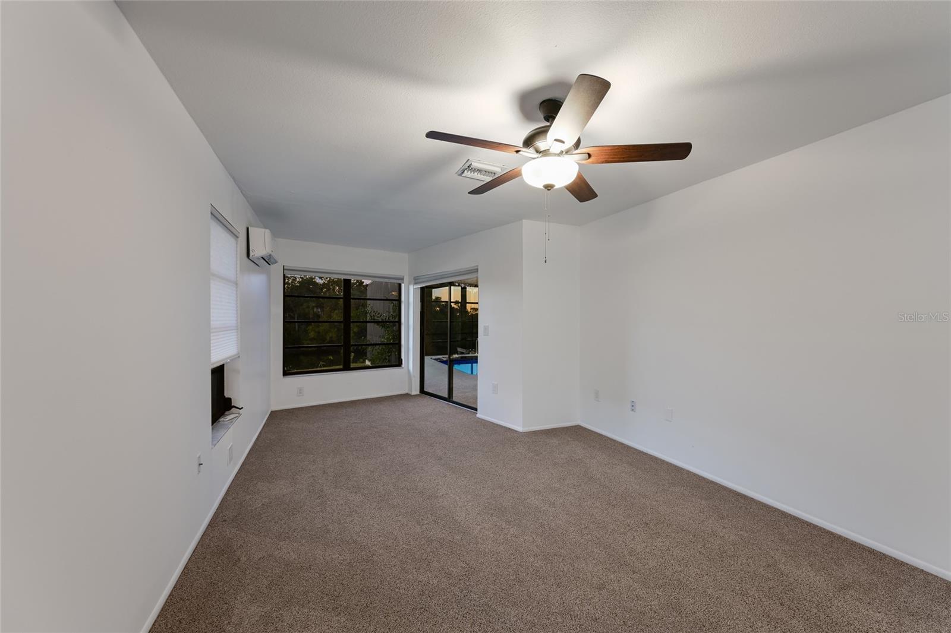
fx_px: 370
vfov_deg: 81.2
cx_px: 476
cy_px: 316
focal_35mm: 14
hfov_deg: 104.3
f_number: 8
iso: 160
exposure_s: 1.6
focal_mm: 14
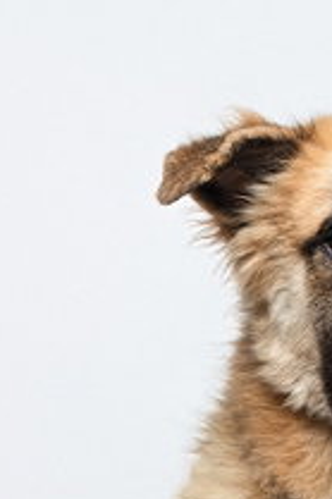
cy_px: 567
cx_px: 377
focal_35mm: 61
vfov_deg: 29.3
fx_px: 845
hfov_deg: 21.0
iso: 160
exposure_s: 1/250
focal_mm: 17
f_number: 5.6
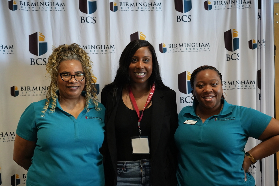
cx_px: 140
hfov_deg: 58.7
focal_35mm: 32
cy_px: 93
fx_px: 248
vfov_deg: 41.1
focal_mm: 32
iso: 4000
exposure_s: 1/160
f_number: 2.8
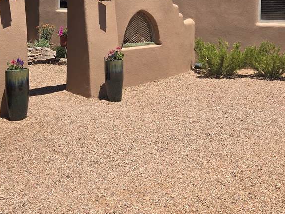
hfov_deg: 37.5
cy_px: 2
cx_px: 143
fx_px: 420
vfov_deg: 27.0
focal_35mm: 51
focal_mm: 5.4
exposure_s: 1/1951
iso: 25
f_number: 1.8
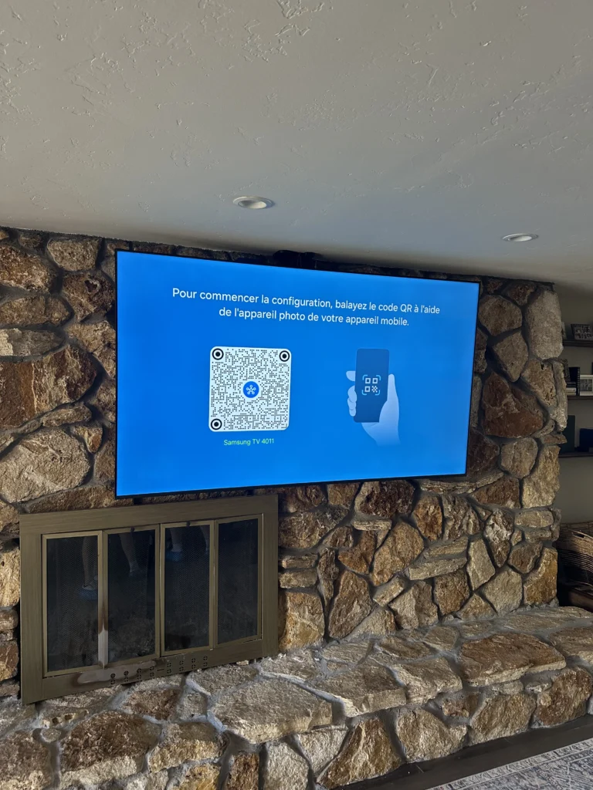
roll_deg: -0.7
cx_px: 296
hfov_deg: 56.8
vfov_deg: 71.6
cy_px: 395
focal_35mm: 24
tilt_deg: -0.6
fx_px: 548
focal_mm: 6.86
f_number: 1.78
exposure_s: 1/60
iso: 200
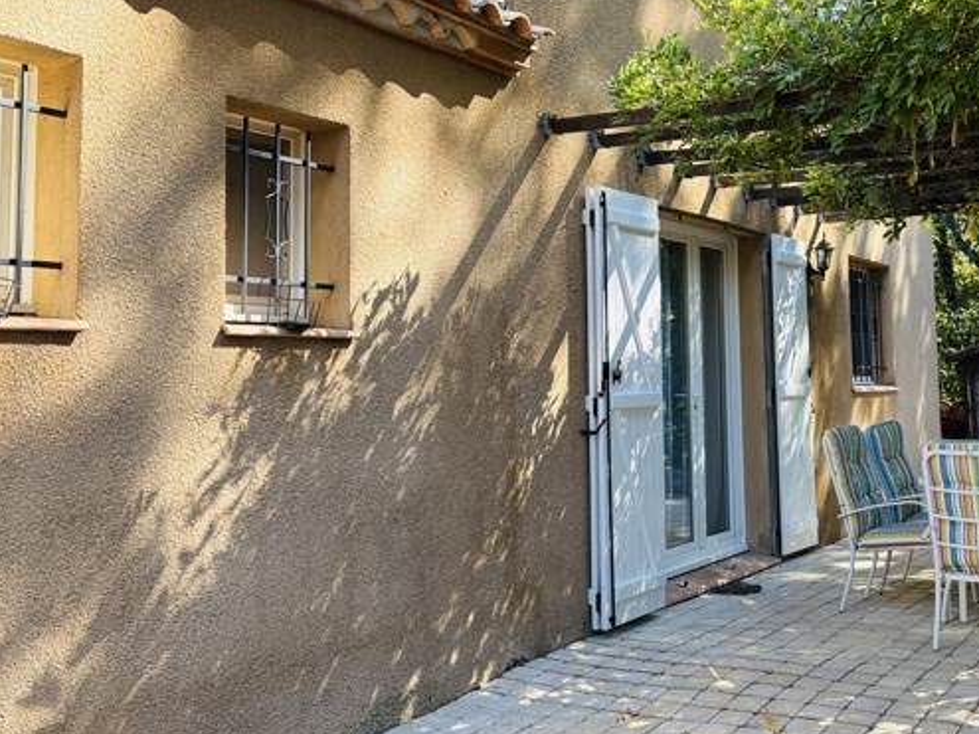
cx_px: 661
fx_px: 1188
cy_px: 259
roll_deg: +1.1
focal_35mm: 42
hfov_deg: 44.1
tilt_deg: +5.8
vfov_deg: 34.1
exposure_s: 1/316
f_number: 1.6
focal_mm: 5.96
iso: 64
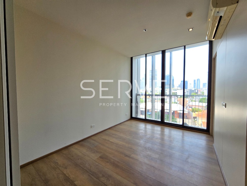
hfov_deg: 106.2
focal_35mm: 13
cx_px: 124
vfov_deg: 89.9
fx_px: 93
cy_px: 93
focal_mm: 2.2
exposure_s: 1/719
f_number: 2.2
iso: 80
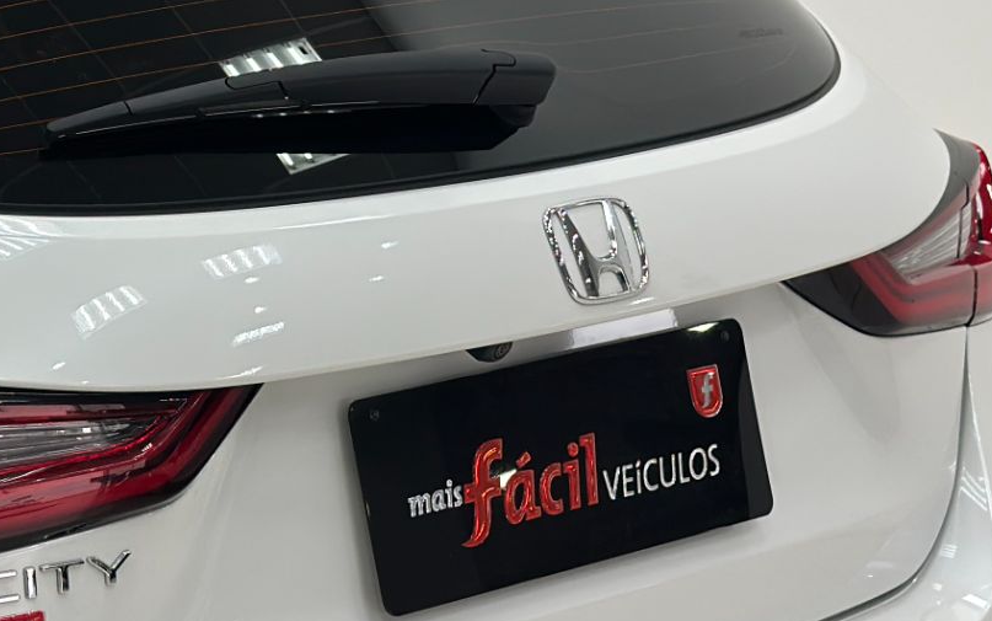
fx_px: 3272
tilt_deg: -15.6
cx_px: -91
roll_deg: -0.2
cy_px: 550
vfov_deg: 10.8
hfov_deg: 16.7
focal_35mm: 121
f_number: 1.78
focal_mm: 6.86
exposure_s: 1/120
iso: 80
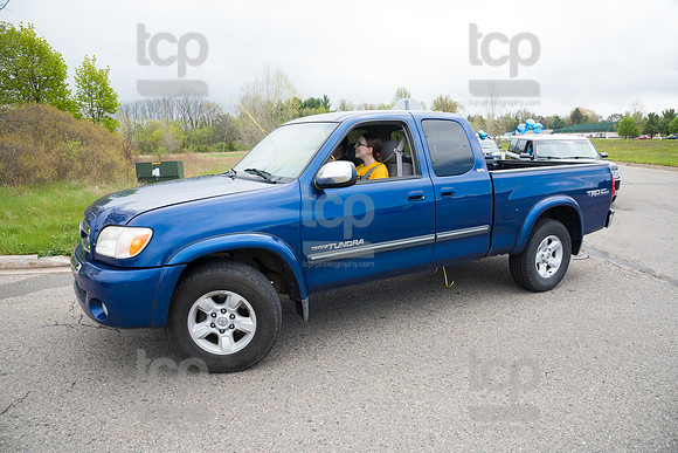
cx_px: 339
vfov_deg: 53.2
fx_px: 452
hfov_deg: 73.7
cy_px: 226
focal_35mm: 24
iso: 1250
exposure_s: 1/800
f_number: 7.1
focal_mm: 24
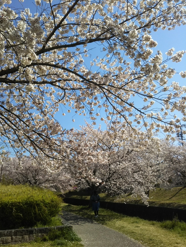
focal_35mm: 31
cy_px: 126
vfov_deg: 58.3
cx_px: 91
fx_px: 222
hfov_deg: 45.4
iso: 25
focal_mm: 4
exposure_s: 1/1373
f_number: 2.2
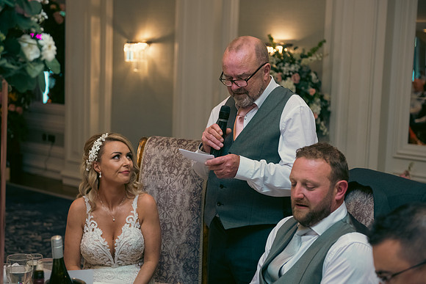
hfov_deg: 32.4
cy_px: 142
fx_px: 734
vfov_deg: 21.9
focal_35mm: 62
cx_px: 213
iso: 800
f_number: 3.5
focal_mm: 62
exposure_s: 1/160
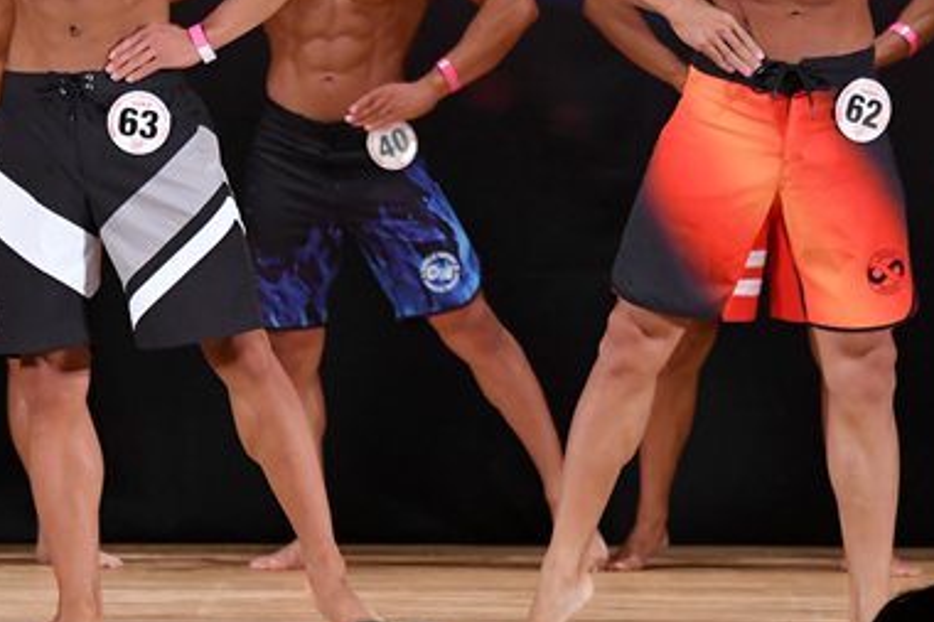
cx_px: 230
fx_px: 12681
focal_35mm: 489
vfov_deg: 2.8
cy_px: 106
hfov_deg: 4.2
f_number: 5.6
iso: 3200
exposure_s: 1/400
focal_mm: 160
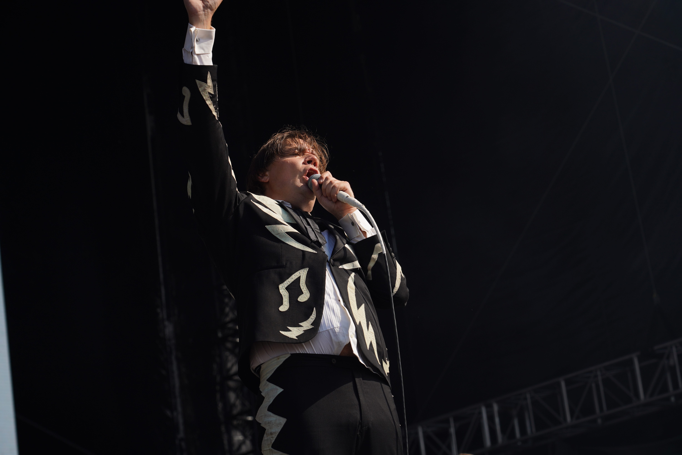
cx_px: 341
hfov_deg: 19.5
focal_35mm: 105
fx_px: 1989
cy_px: 228
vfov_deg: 13.0
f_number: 7.1
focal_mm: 105
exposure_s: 1/400
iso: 100
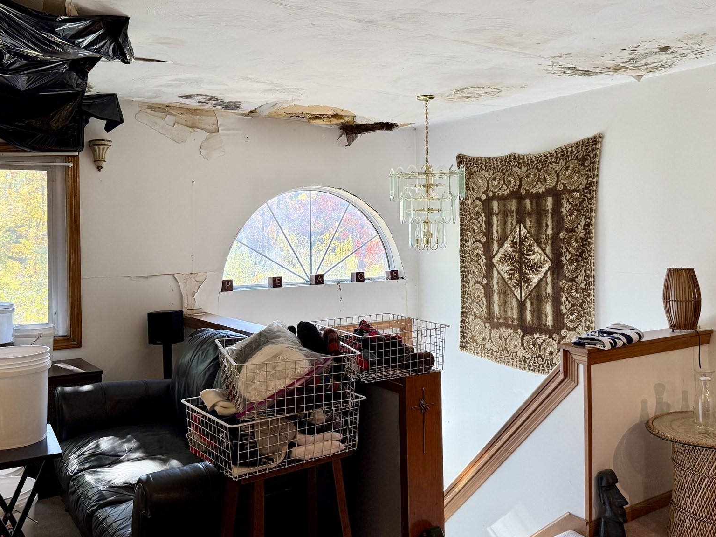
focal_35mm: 32
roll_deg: +1.4
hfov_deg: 56.7
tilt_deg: -0.3
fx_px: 662
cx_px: 400
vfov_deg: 44.1
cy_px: 231
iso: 160
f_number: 1.78
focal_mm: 6.76
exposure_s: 1/120
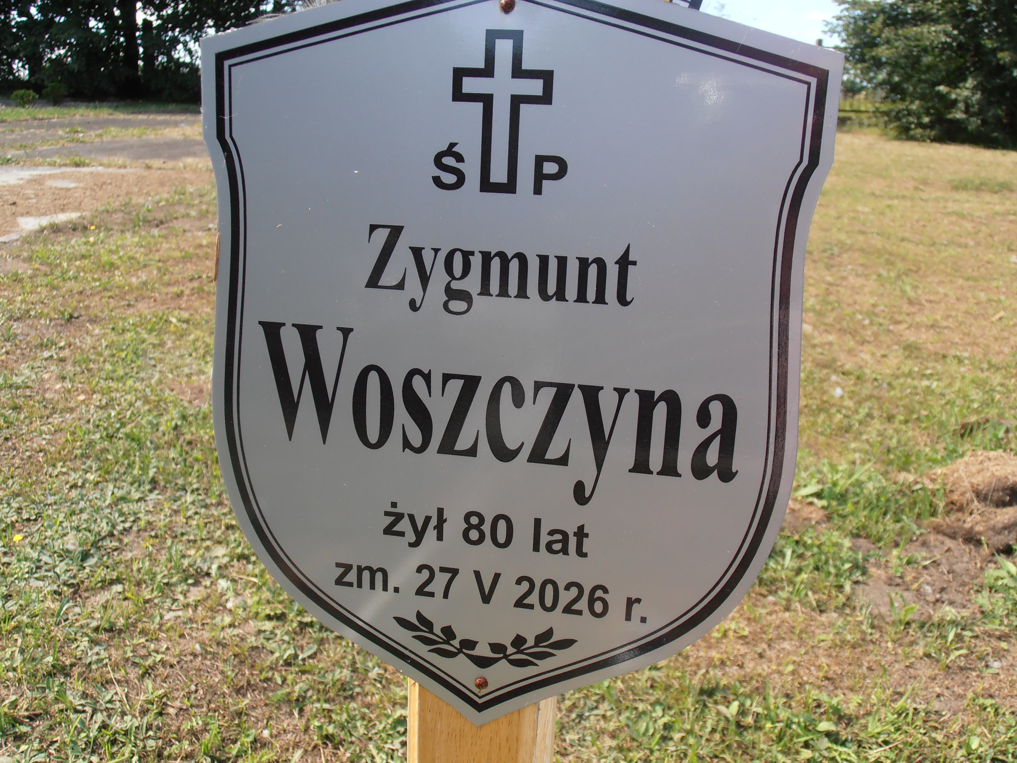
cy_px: 382
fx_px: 1087
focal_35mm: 37
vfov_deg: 38.7
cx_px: 508
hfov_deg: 50.1
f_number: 3.9
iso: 80
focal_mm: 6.61
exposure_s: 1/320
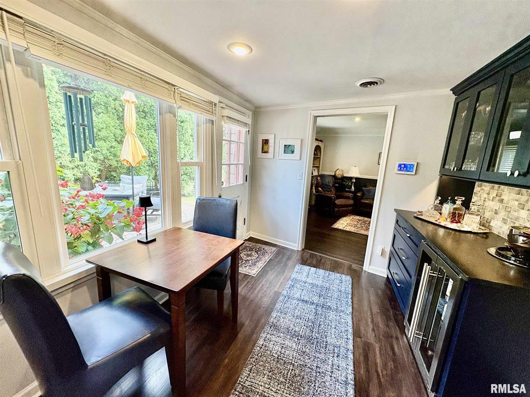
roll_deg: -3.5
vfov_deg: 85.7
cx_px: 265
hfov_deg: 102.1
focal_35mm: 14
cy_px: 198
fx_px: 214
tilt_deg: -11.3
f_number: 2.2
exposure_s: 1/120
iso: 200
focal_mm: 2.22
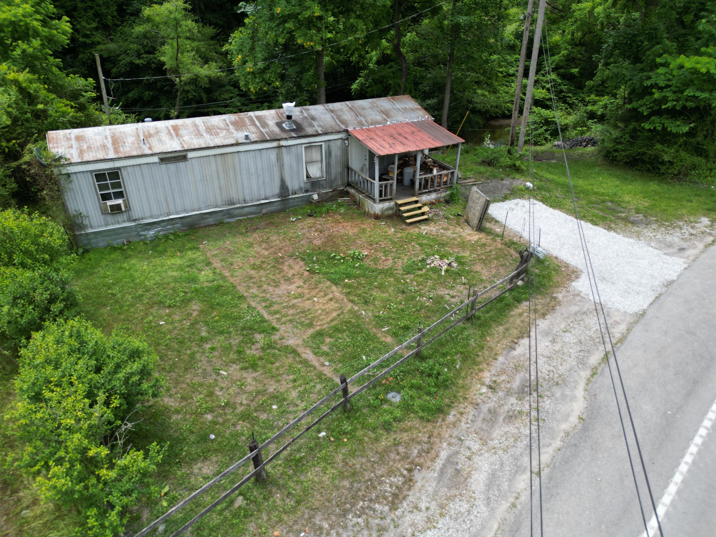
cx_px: 358
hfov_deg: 71.6
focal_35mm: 24
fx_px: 496
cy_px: 268
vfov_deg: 56.8
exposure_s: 1/1500
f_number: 1.7
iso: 100
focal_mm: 6.72
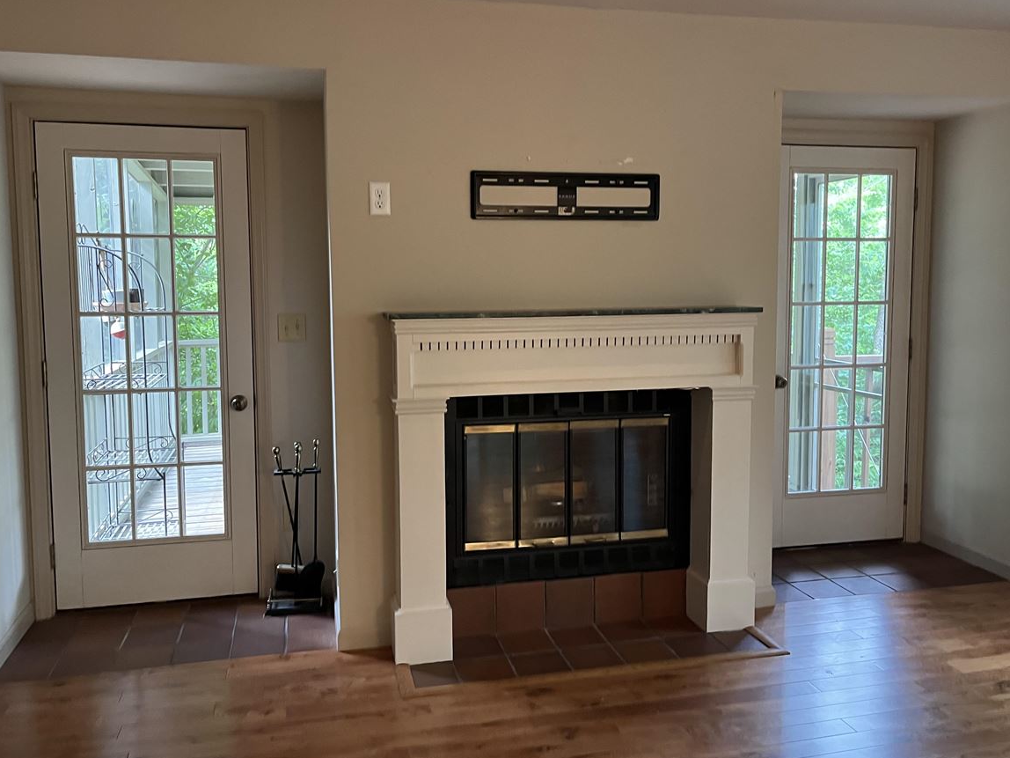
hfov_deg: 61.6
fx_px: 846
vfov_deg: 48.2
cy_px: 349
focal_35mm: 29
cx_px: 490
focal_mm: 5.1
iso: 250
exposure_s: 1/60
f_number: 1.6
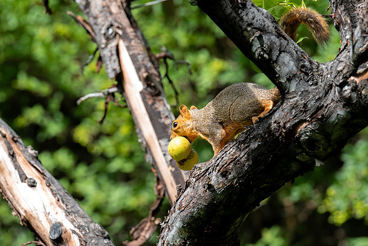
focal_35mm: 299
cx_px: 187
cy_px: 141
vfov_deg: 4.6
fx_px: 3058
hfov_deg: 6.9
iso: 1250
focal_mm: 200
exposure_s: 1/2000
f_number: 5
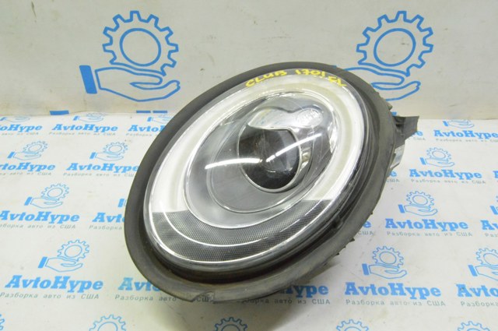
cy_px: 166
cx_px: 249
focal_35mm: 33
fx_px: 456
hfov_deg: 57.3
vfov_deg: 39.9
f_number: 20
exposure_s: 1/20
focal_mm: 22
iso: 6400
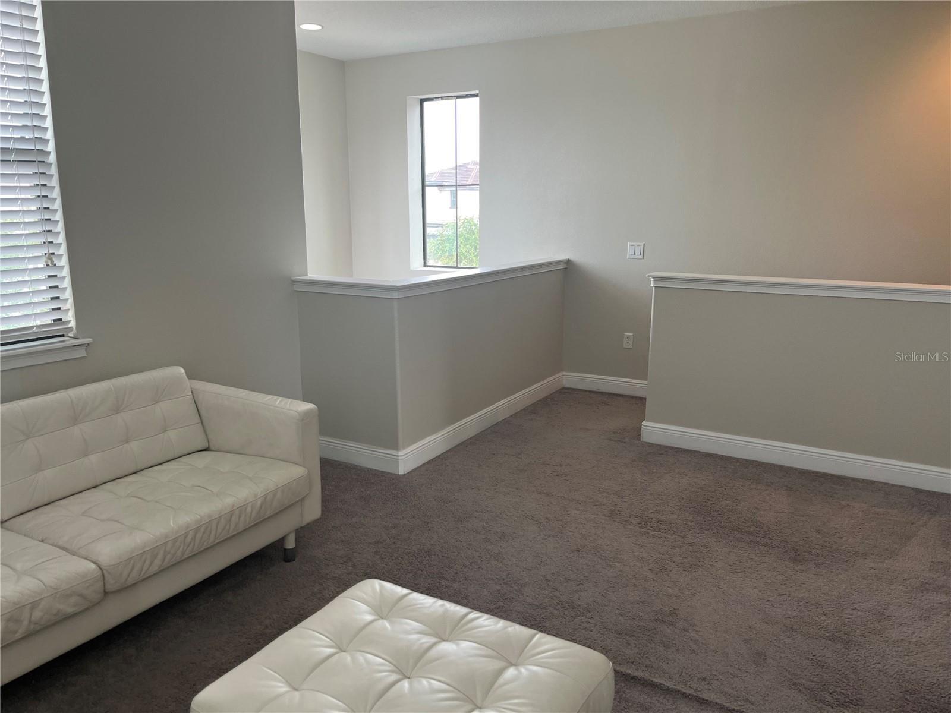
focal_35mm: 26
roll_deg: -0.2
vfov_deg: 53.1
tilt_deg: -11.5
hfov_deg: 67.3
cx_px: 476
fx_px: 714
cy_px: 356
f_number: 1.6
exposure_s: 1/120
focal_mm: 5.1
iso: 80
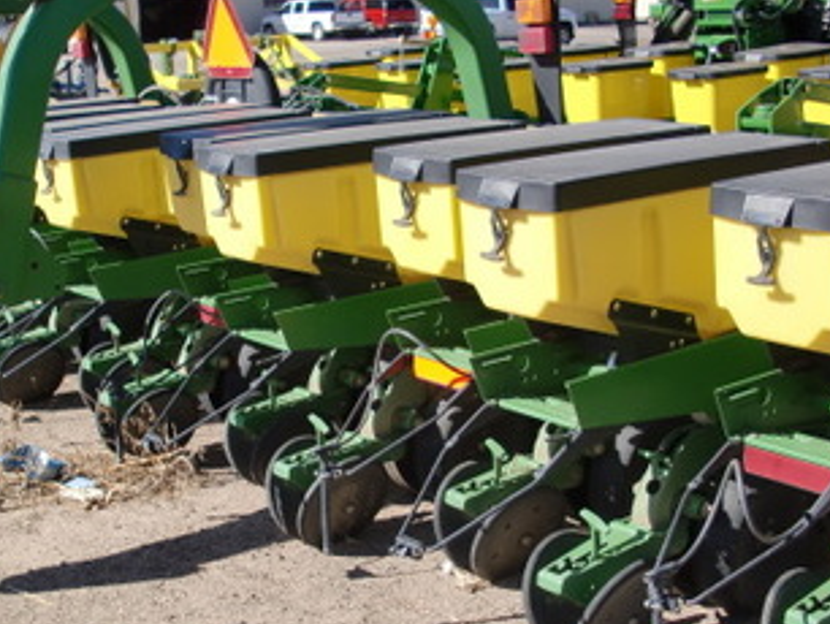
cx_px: 344
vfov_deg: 22.9
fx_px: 1536
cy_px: 372
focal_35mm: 64
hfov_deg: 30.2
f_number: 2.8
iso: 64
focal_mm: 6.3
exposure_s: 1/1000
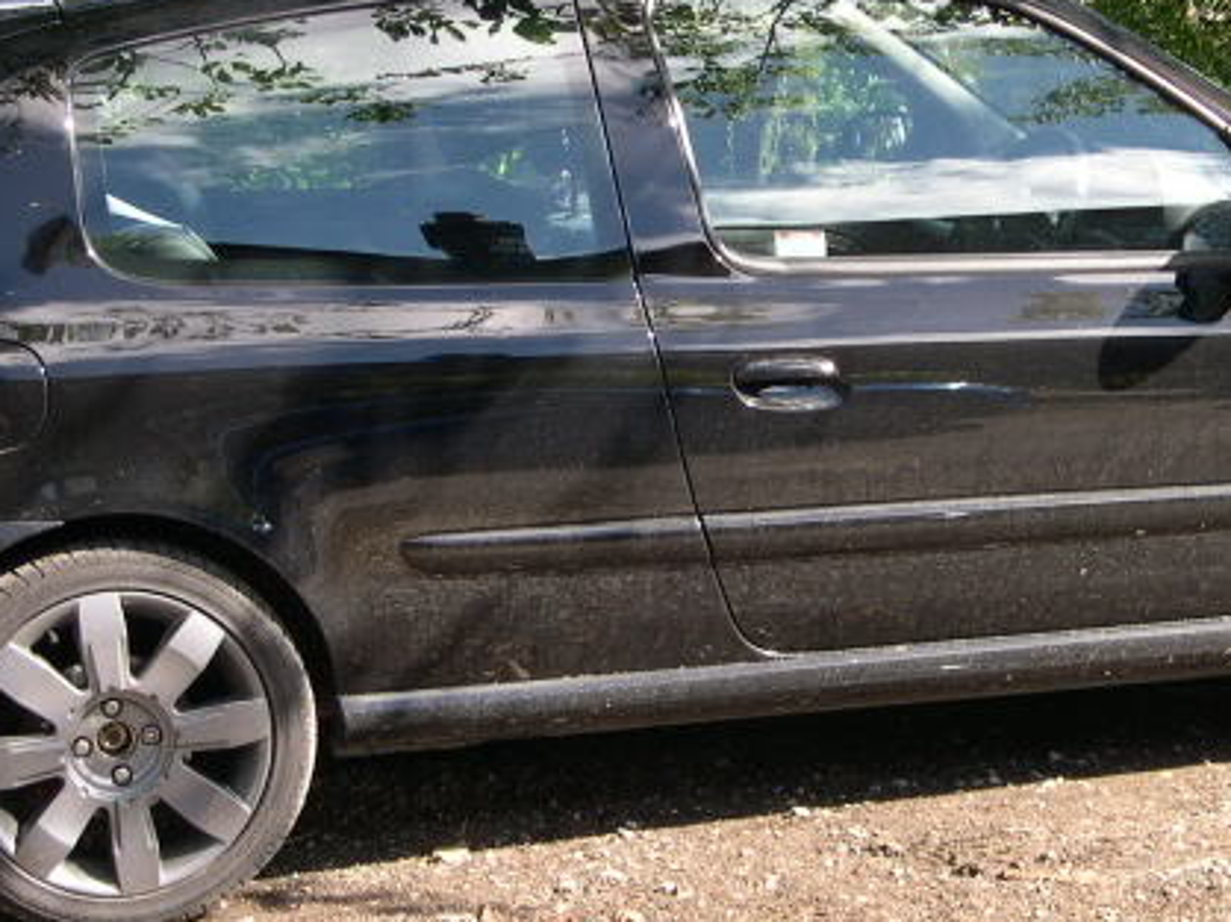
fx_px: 3199
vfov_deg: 16.4
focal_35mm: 90
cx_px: 724
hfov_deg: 21.8
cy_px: 398
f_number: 3.1
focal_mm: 10.1
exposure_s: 1/217
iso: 100
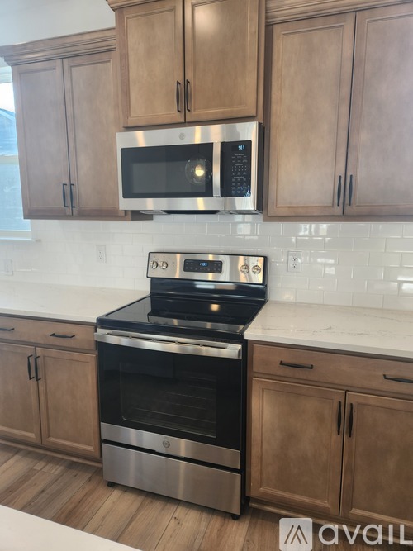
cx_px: 206
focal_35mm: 23
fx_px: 366
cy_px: 276
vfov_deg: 73.9
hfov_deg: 58.9
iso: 64
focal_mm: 5.4
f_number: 1.8
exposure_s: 1/120
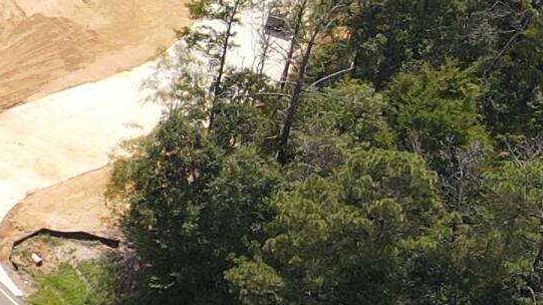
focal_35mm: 145
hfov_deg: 12.7
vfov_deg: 8.4
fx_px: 2087
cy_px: 199
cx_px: -587
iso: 100
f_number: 2.8
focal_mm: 4.5
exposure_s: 1/400
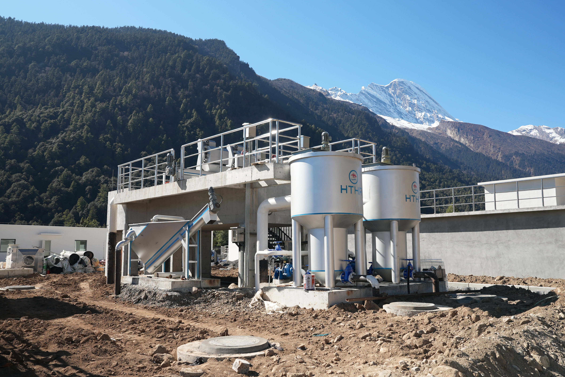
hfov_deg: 61.9
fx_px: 471
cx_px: 282
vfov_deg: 43.7
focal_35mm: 30
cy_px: 188
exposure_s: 1/80
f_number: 6.3
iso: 320
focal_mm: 30
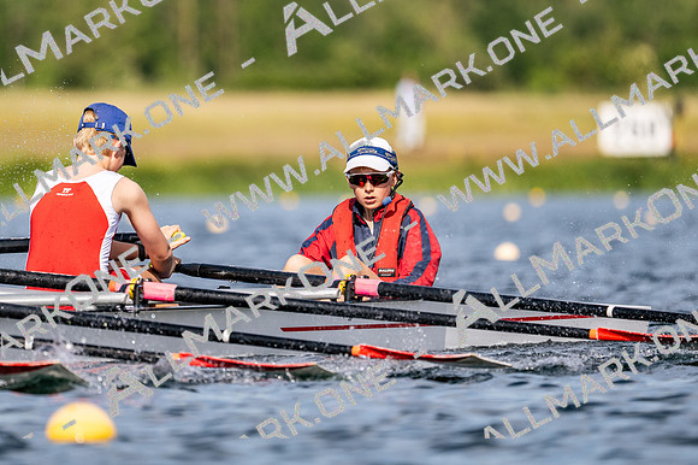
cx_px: 349
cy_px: 232
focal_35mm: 600
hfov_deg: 3.4
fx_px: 11626
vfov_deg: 2.3
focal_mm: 400
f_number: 4.5
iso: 160
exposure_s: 1/2500
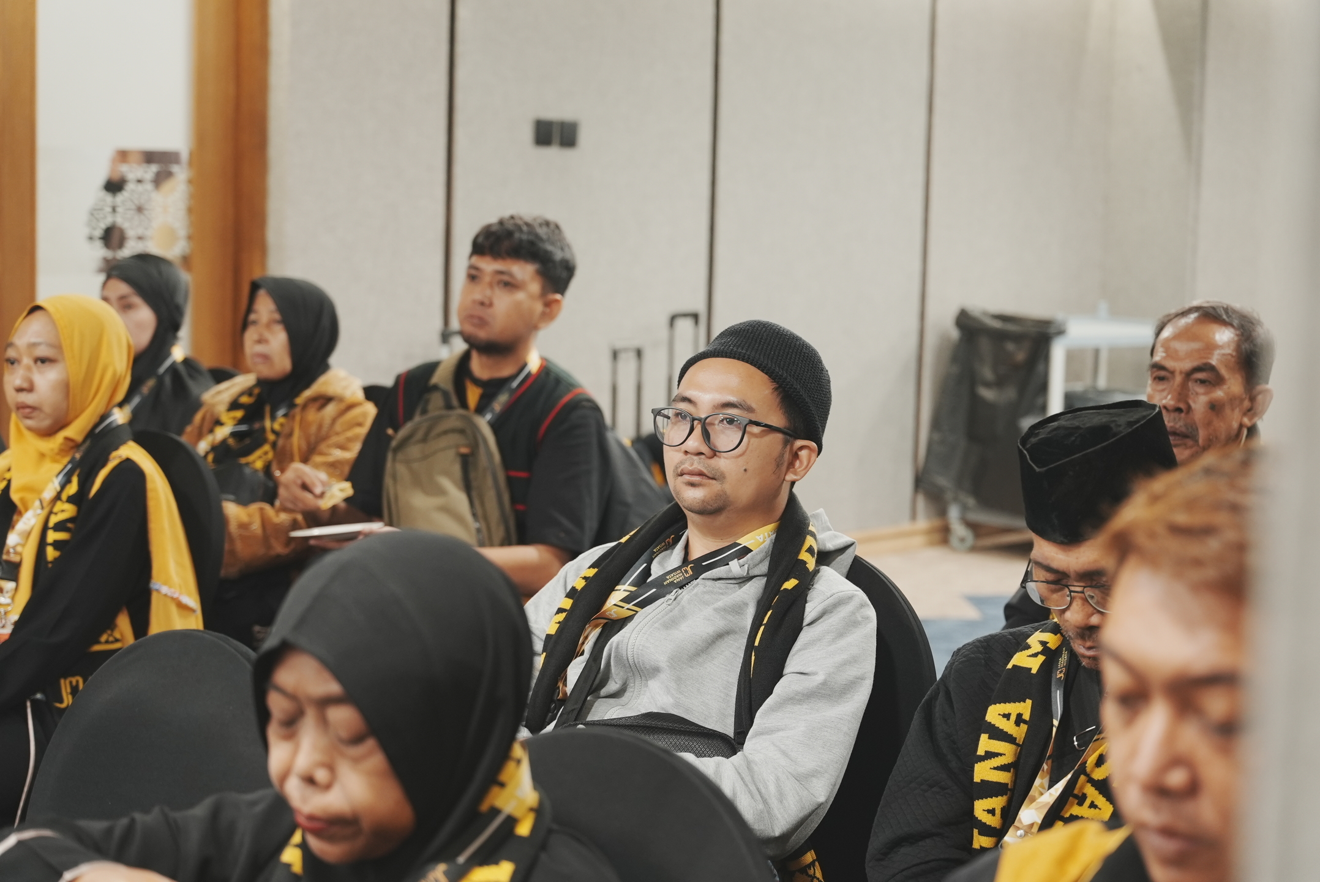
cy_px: 441
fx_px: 2568
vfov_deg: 19.5
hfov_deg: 28.8
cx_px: 660
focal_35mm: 70
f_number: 4
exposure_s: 1/50
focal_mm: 70
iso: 1600
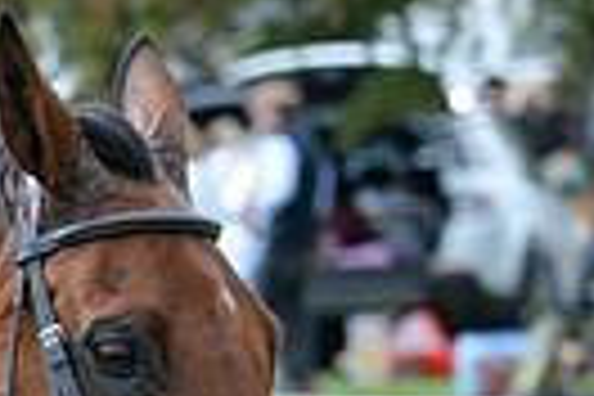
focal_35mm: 683
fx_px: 11269
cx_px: -652
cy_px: 500
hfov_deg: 3.0
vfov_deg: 2.0
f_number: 5.6
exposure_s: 1/1000
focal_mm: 155
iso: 800
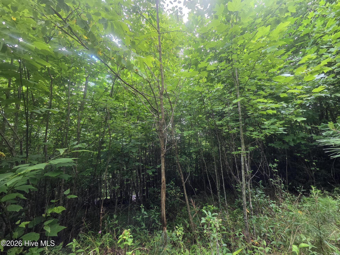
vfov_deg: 89.9
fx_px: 128
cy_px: 128
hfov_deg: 106.2
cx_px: 170
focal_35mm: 13
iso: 125
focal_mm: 2.2
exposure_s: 1/120
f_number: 2.2
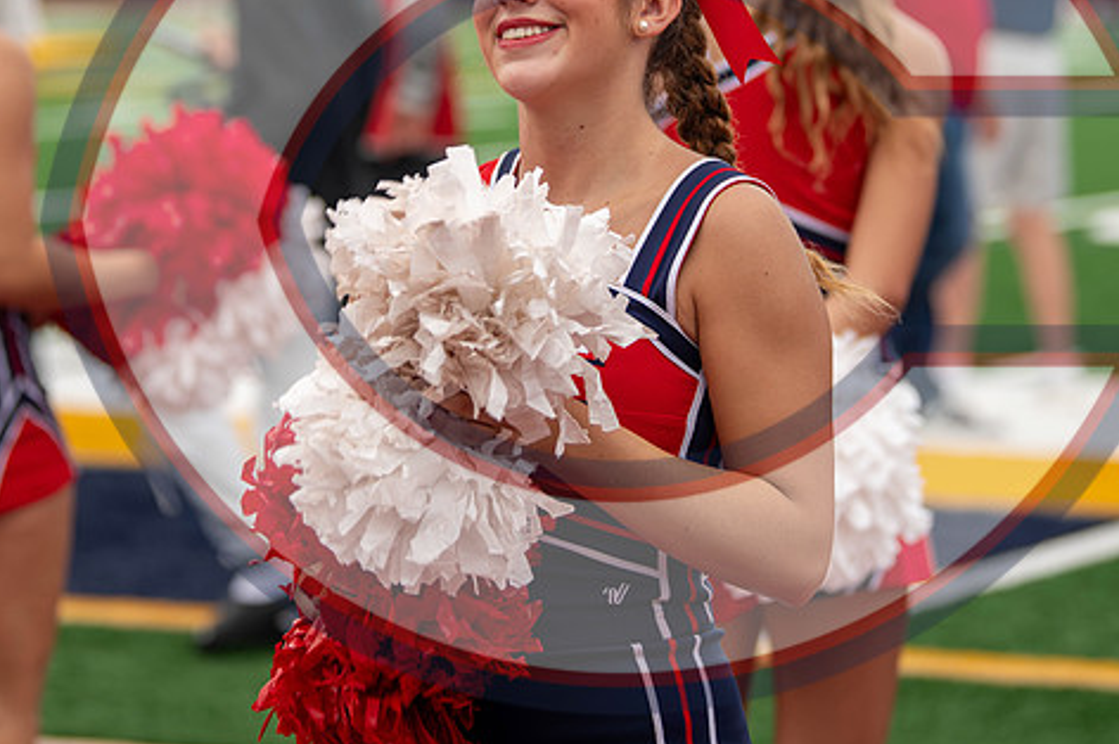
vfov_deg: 7.6
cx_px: 526
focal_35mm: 179
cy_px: 66
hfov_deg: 11.5
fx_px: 5560
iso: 800
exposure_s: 1/1000
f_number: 2.8
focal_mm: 95
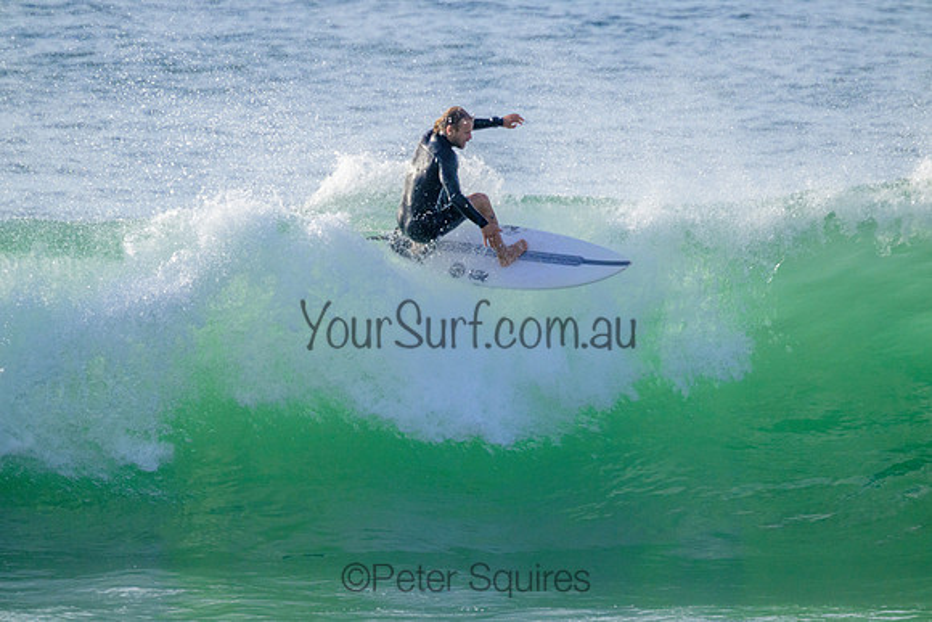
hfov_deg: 2.6
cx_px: 466
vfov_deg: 1.7
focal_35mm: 800
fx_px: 20715
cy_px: 311
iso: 1400
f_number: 11
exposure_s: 1/2000
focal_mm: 800
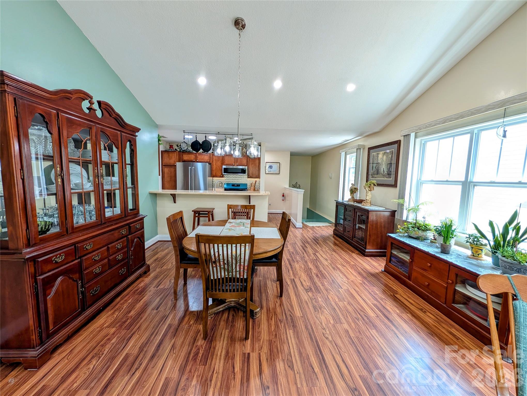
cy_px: 198
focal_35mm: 12
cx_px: 264
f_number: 1.7
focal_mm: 2.02
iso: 59
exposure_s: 1/60
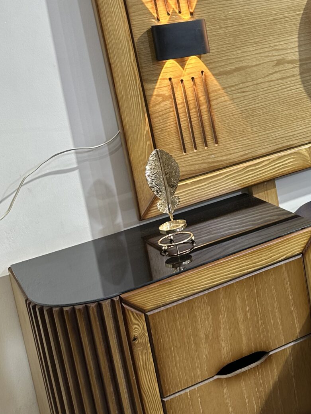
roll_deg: +7.2
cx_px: 344
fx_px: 707
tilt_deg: -8.3
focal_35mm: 59
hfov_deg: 23.3
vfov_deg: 32.0
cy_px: 94
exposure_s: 1/113
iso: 64
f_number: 1.78
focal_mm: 6.86
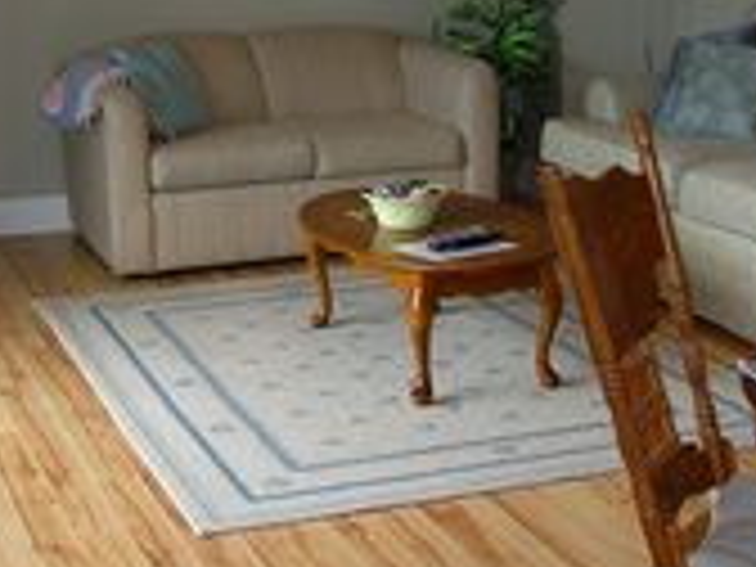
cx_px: 428
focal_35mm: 81
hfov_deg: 24.1
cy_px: 153
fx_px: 1769
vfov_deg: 18.1
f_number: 2.7
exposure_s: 1/30
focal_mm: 6.2
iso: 50
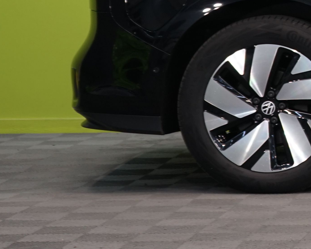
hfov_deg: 7.5
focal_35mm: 249
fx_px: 2293
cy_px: -52
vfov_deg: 6.2
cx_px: 613
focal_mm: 61
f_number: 5.6
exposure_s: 1/40
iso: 500
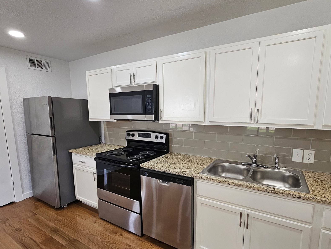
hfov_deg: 91.0
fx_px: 163
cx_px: 171
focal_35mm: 17
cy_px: 138
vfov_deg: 74.5
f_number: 2.2
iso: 100
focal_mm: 2.2
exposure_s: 1/60
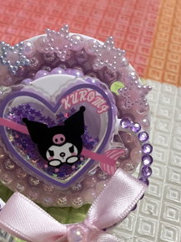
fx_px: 334
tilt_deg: -52.9
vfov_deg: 39.5
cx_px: 73
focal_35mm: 48
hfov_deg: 30.2
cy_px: 144
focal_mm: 5.1
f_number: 1.6
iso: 1000
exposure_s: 1/30
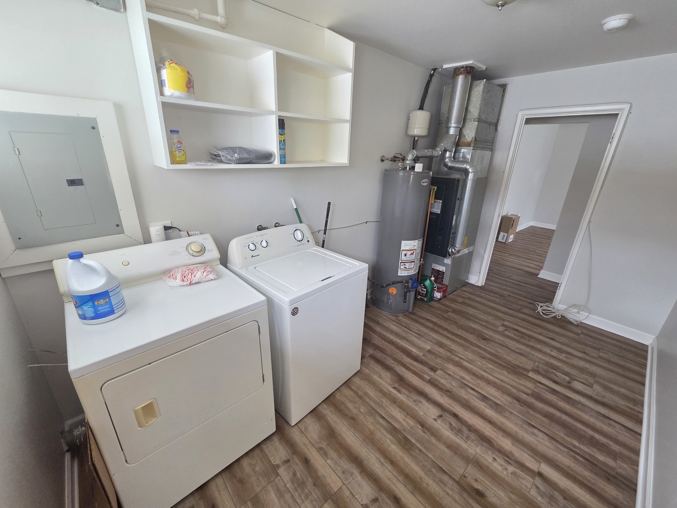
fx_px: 254
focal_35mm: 13
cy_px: 254
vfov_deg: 89.9
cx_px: 338
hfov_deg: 106.2
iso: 400
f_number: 2.2
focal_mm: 2.2
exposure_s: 1/60
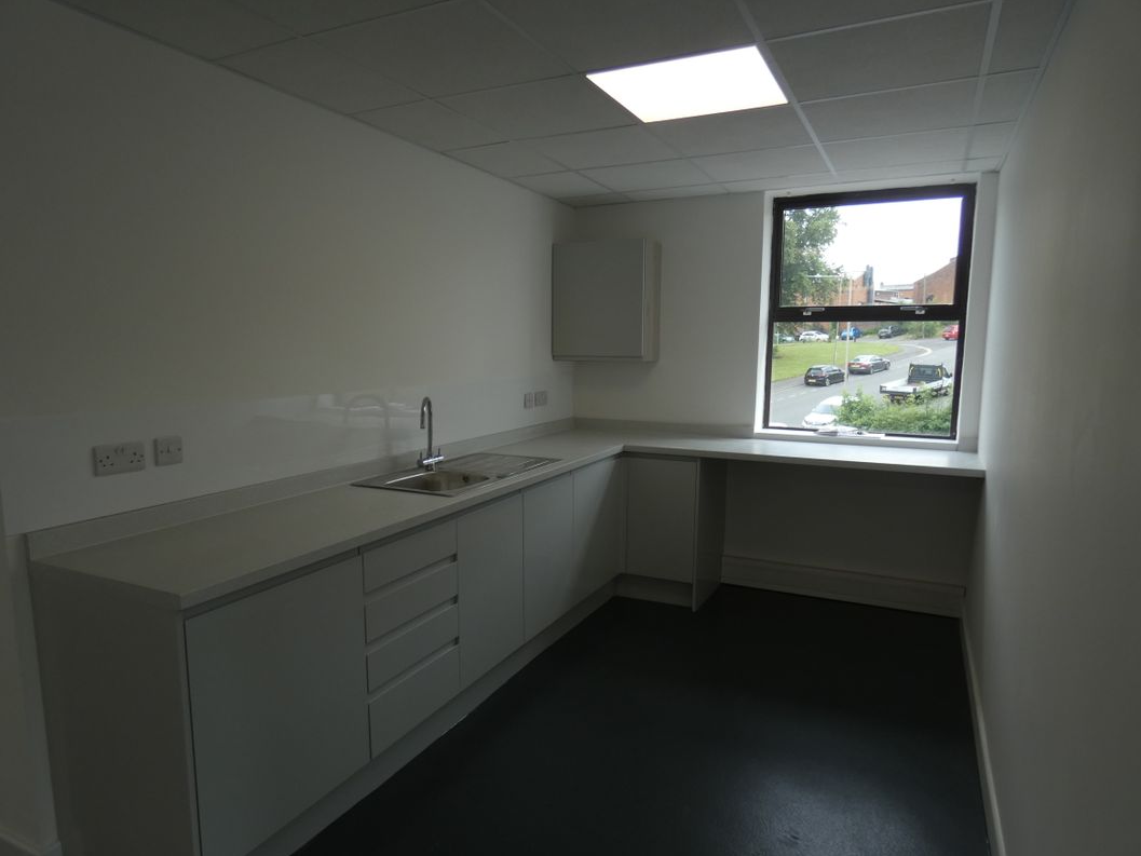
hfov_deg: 79.0
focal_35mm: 21
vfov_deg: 63.4
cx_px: 565
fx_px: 692
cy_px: 446
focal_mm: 3.6
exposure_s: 1/160
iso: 80
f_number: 2.8
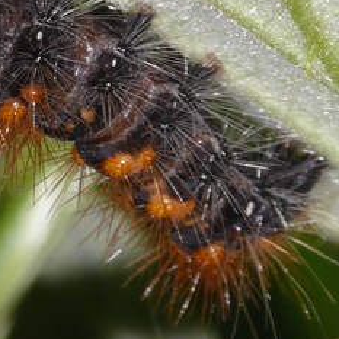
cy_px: 173
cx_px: 7
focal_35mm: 680
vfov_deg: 2.6
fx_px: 7534
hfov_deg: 2.6
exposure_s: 1/640
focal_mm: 44.5
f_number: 11
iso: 100
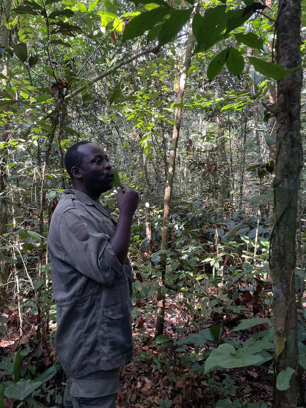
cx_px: 153
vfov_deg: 67.3
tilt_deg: -2.2
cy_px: 204
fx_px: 306
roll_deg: +1.8
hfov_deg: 53.1
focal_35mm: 26
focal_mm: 4.2
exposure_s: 1/121
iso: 100
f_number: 1.6
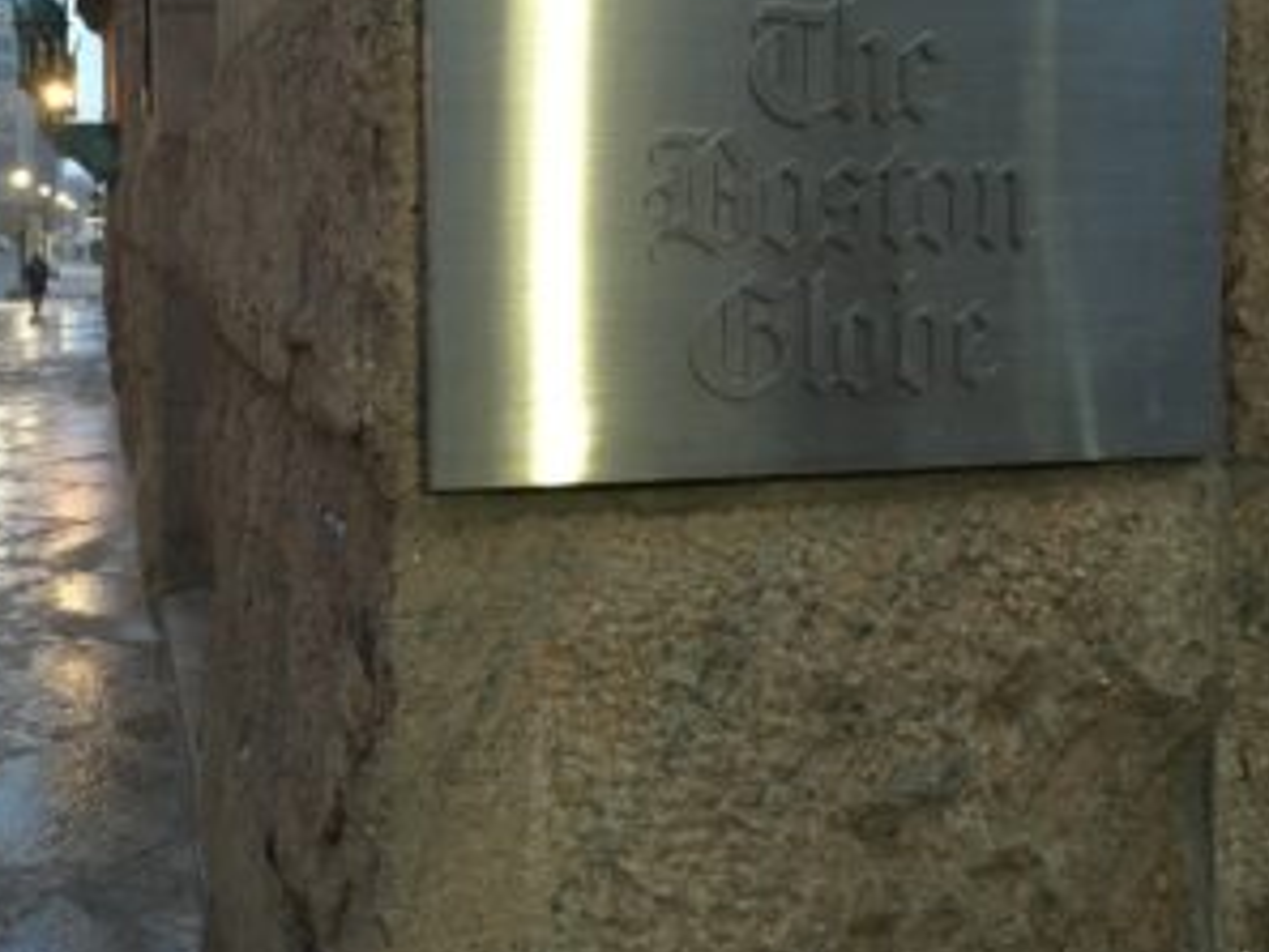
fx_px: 1614
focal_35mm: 44
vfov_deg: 32.4
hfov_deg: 42.6
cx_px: 487
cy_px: 269
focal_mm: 4.15
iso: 200
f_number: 2.2
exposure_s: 1/30
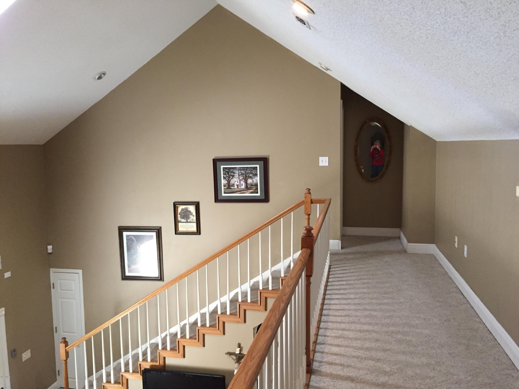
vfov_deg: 48.2
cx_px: 260
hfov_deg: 61.7
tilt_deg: -5.7
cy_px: 194
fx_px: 435
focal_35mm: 29
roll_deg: -0.5
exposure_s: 1/30
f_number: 2.2
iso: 160
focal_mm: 4.15
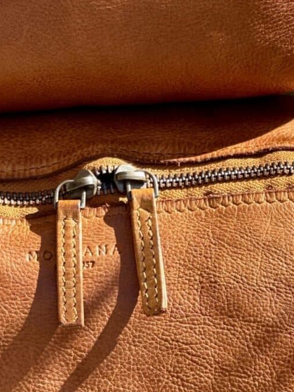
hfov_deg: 6.3
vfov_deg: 8.3
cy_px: 116
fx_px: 2683
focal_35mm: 237
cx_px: 44
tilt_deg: -8.2
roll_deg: -0.7
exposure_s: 1/121
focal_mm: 9
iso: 25
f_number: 2.8
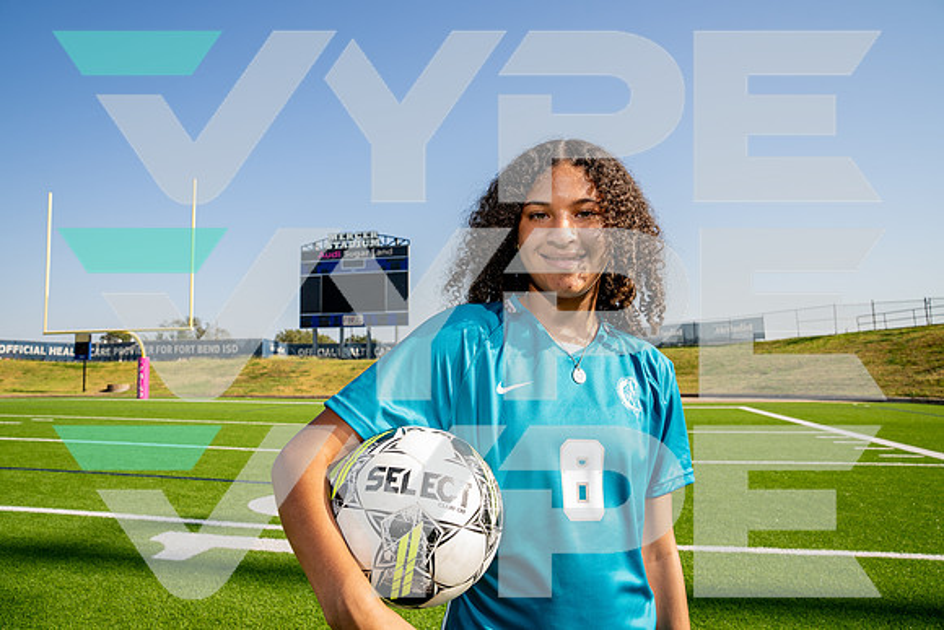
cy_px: 315
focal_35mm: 24
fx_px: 629
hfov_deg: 73.7
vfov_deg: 53.2
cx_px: 472
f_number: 7.1
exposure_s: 1/125
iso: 50
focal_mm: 24
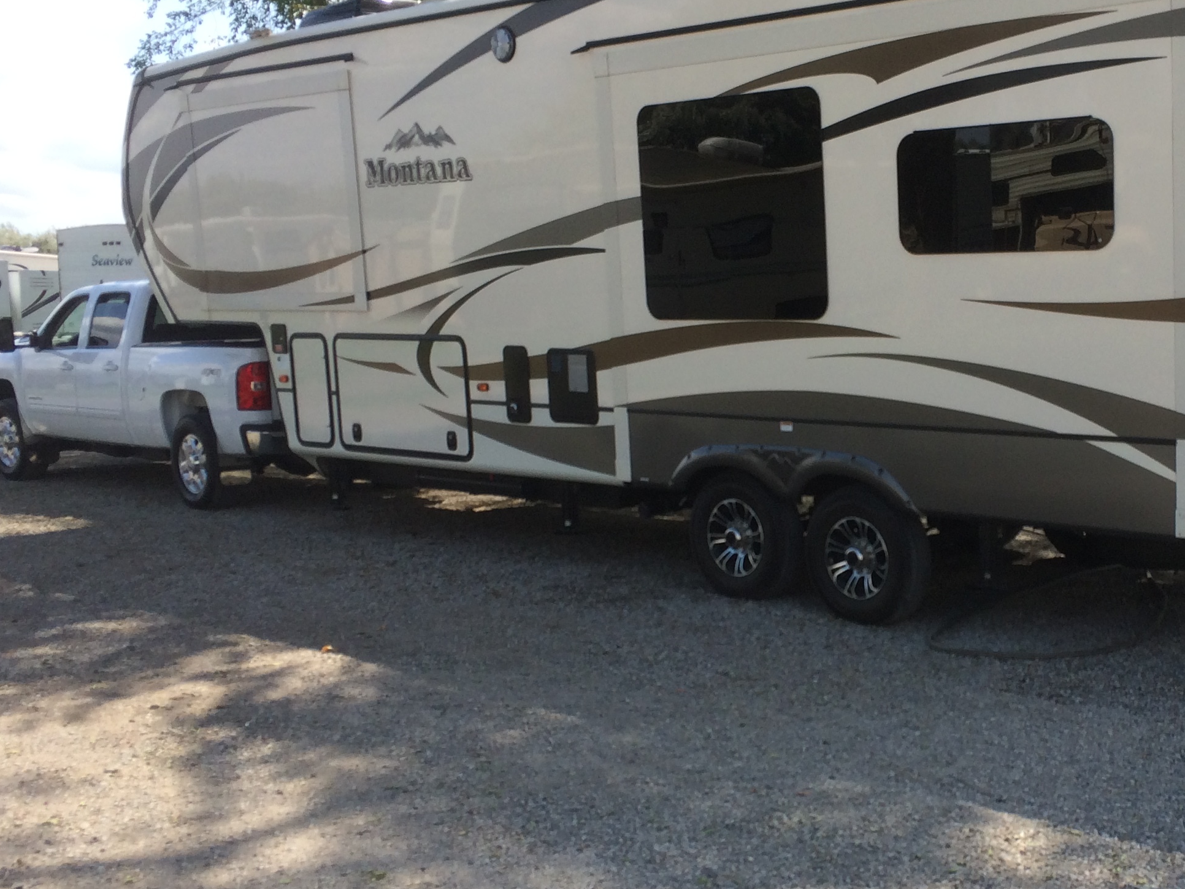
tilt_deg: -3.3
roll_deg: -1.1
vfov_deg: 29.7
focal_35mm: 49
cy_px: 493
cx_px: 871
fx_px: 1677
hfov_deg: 38.0
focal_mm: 4.15
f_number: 2.2
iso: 32
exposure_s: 1/1172
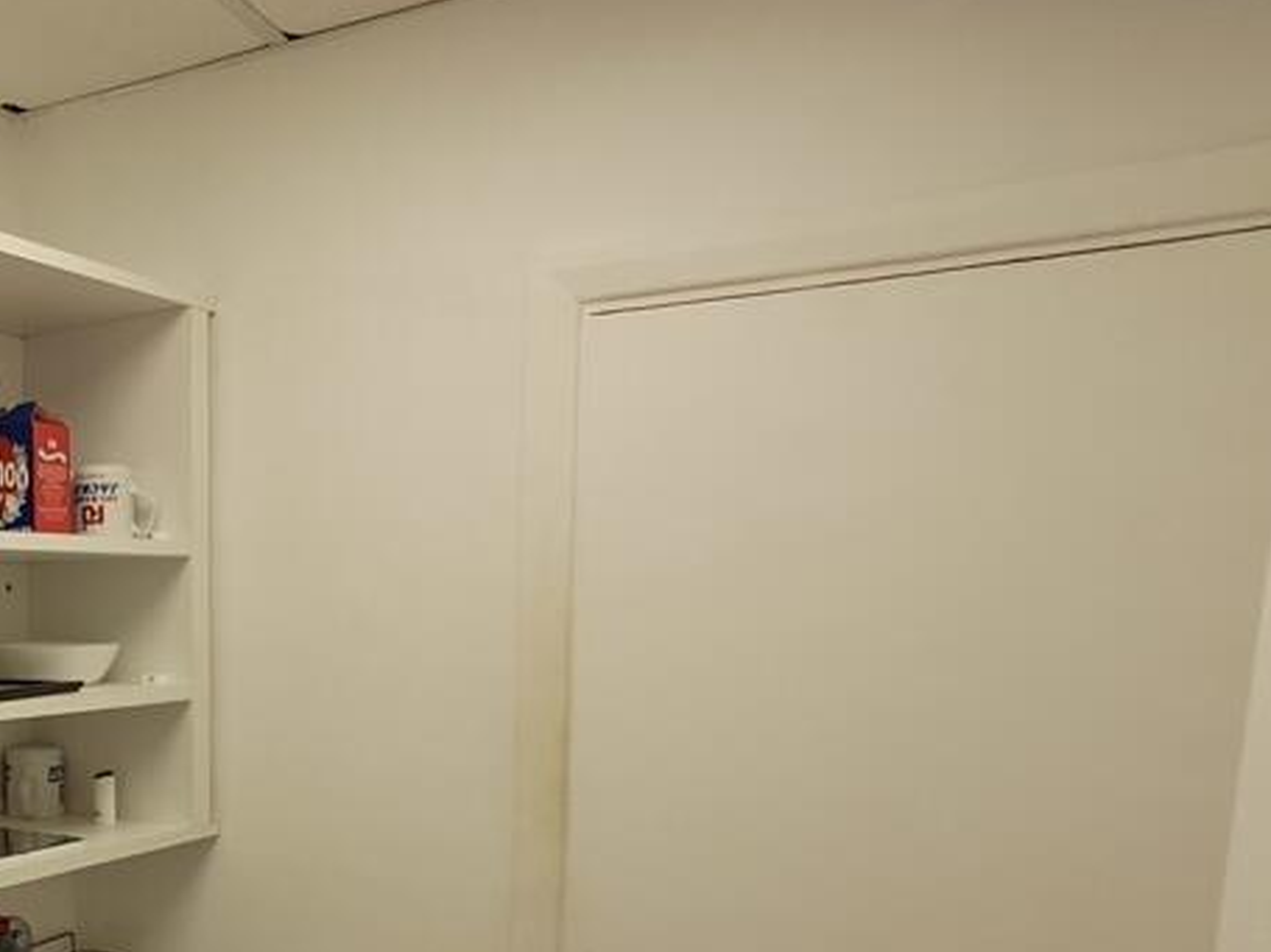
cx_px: 131
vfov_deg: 37.4
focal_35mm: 36
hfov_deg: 46.5
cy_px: 832
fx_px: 1321
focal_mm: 1.64
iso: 50
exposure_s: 1/100
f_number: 2.2
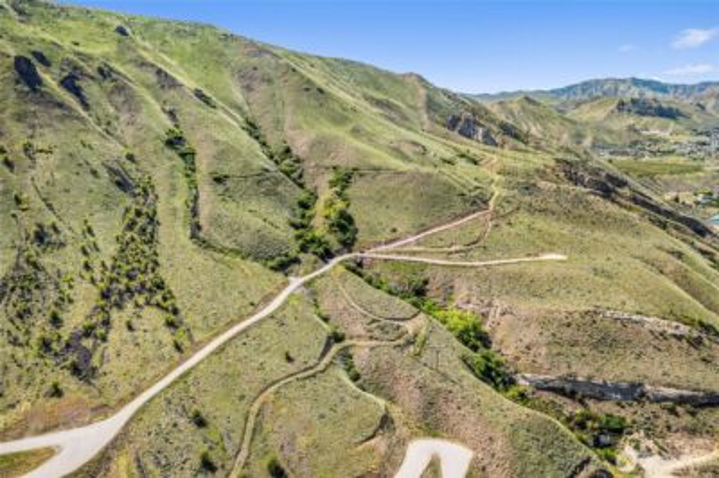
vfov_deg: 57.1
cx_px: 360
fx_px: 439
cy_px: 239
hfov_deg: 78.6
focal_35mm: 22
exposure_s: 1/1500
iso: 100
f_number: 2.8
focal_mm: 8.38
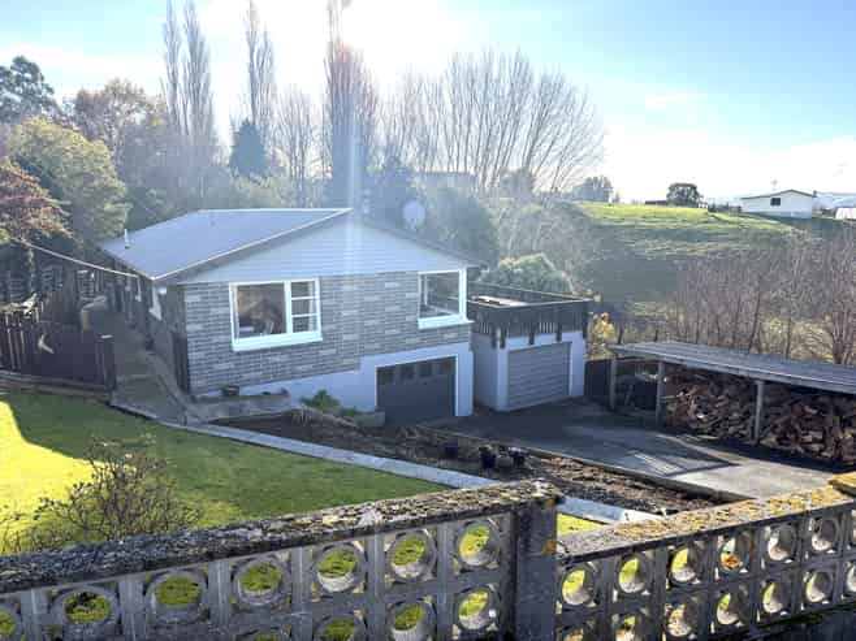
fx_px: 593
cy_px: 320
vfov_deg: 56.8
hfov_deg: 71.6
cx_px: 428
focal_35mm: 24
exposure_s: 1/3021
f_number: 1.78
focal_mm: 6.76
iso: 100
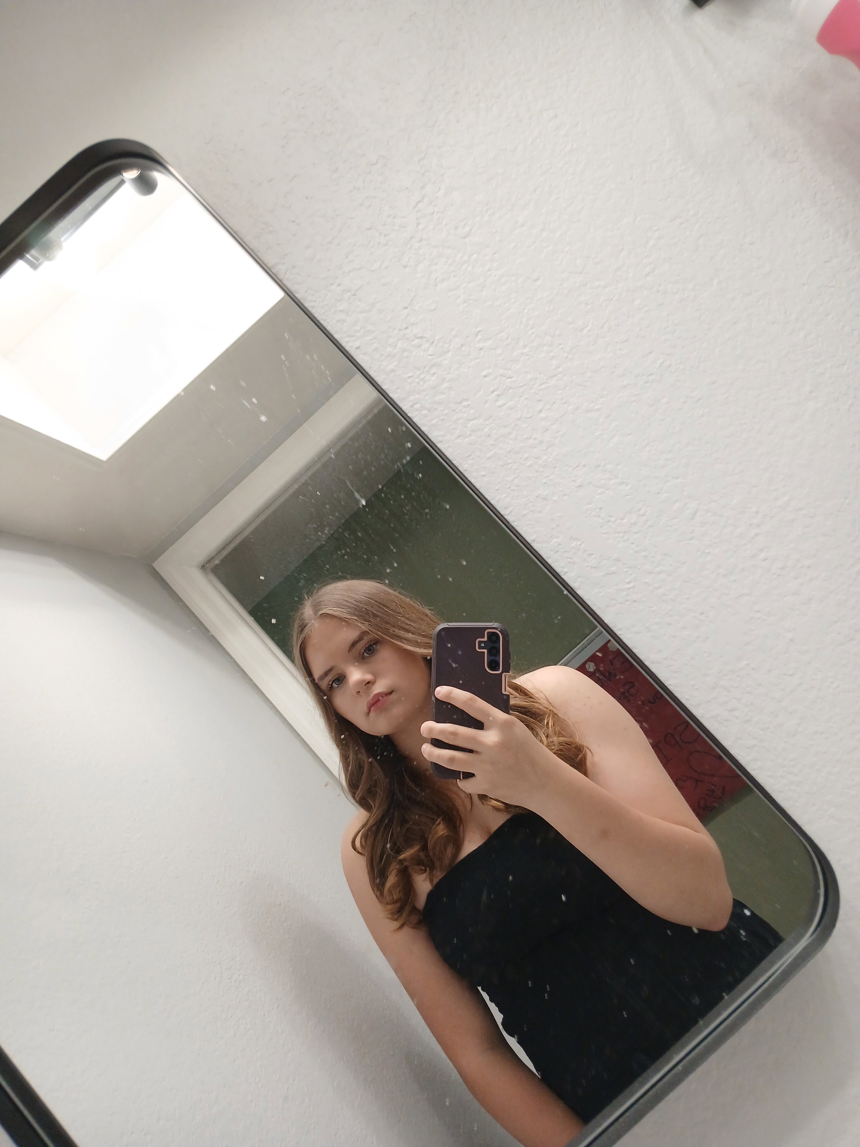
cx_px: 430
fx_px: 861
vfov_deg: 67.3
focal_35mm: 26
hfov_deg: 53.1
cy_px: 574
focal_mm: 3.98
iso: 160
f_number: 1.8
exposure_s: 1/60
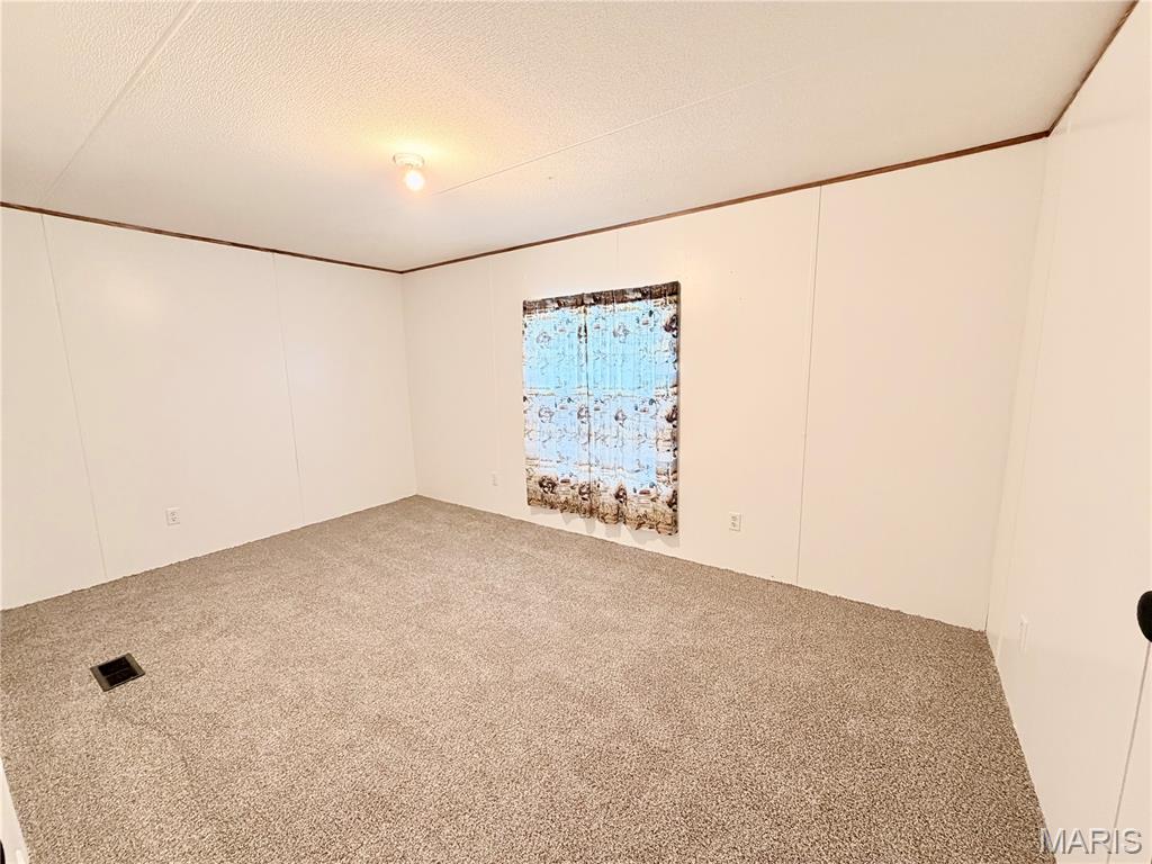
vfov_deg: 85.7
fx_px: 466
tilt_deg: -8.6
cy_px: 432
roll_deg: +1.3
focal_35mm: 14
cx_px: 576
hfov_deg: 102.1
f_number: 2.2
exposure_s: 1/60
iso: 320
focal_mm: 2.22
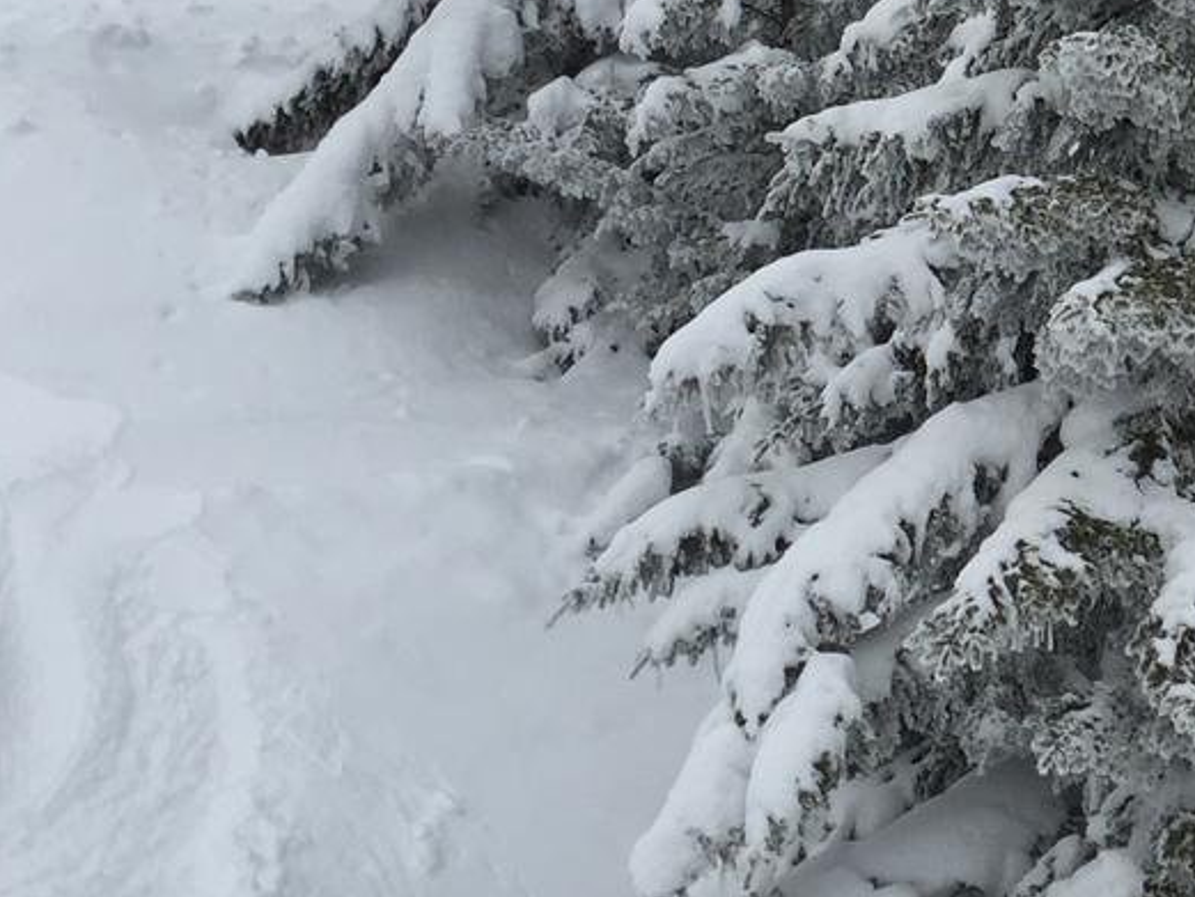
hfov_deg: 20.3
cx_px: 1516
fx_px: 3073
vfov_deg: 16.3
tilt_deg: +7.6
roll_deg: +0.1
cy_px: 18
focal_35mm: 89
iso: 32
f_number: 2.2
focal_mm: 4.15
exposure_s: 1/2326
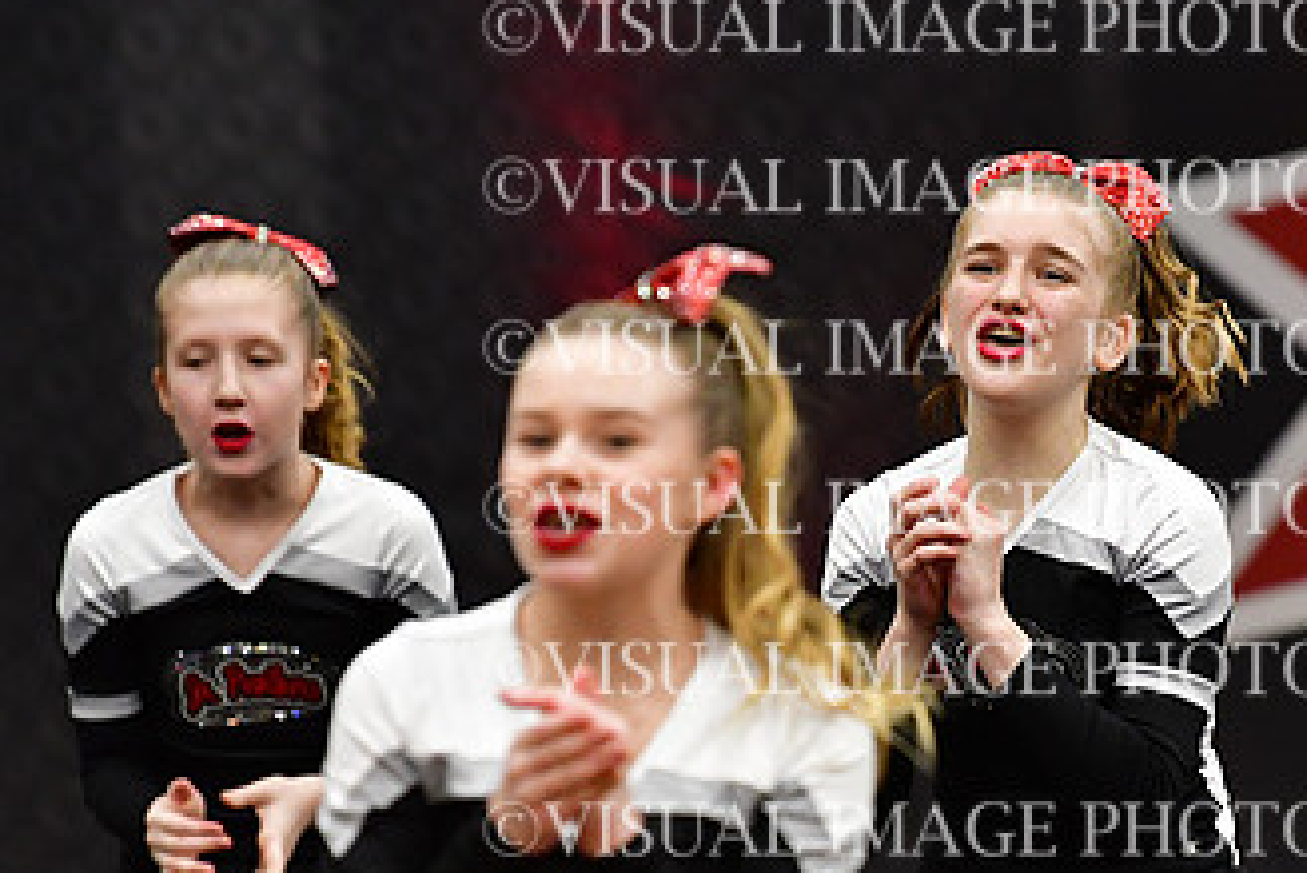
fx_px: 19286
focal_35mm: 531
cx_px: 1060
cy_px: 588
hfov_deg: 3.9
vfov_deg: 2.6
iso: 4000
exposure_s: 1/500
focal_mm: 200
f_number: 3.5
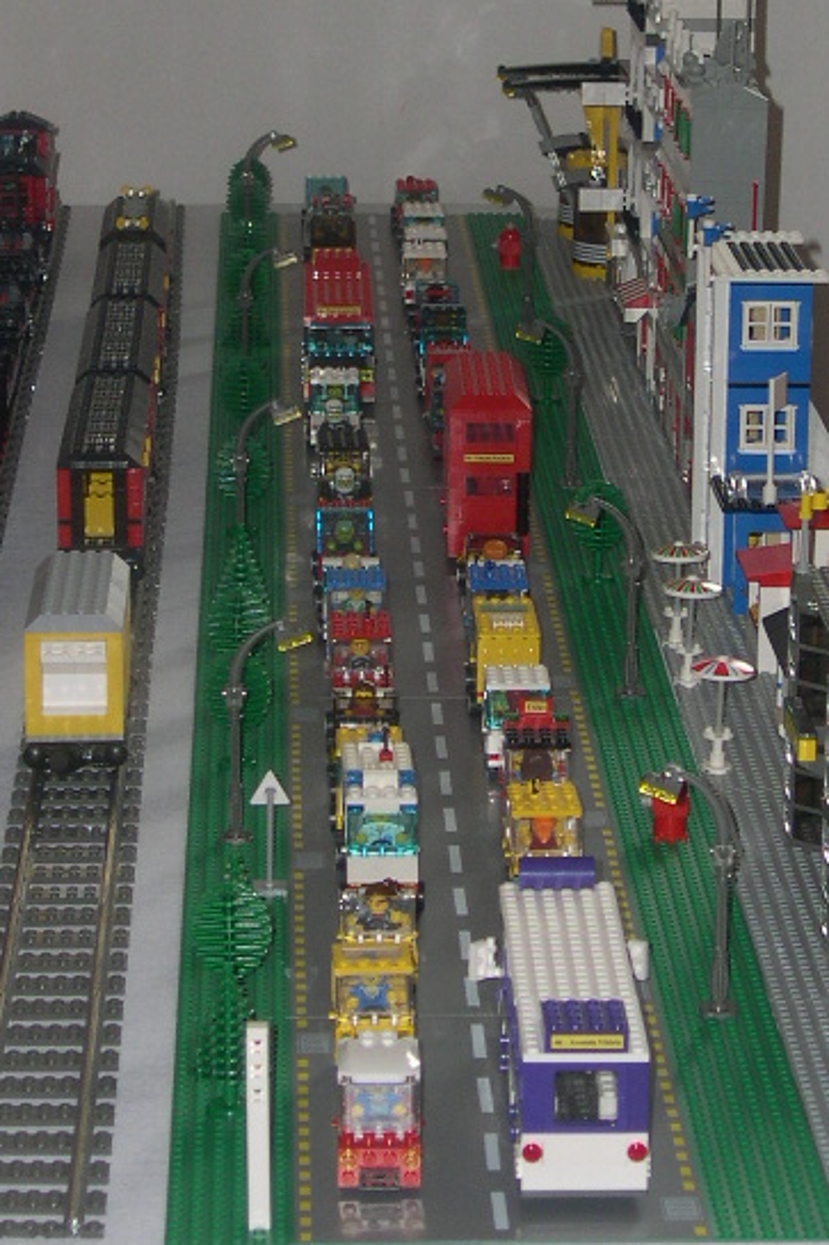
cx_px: 457
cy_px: 468
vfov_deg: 15.6
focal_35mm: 131
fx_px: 4527
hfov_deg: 10.5
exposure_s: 1/60
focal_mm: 14.2
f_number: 3.7
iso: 133
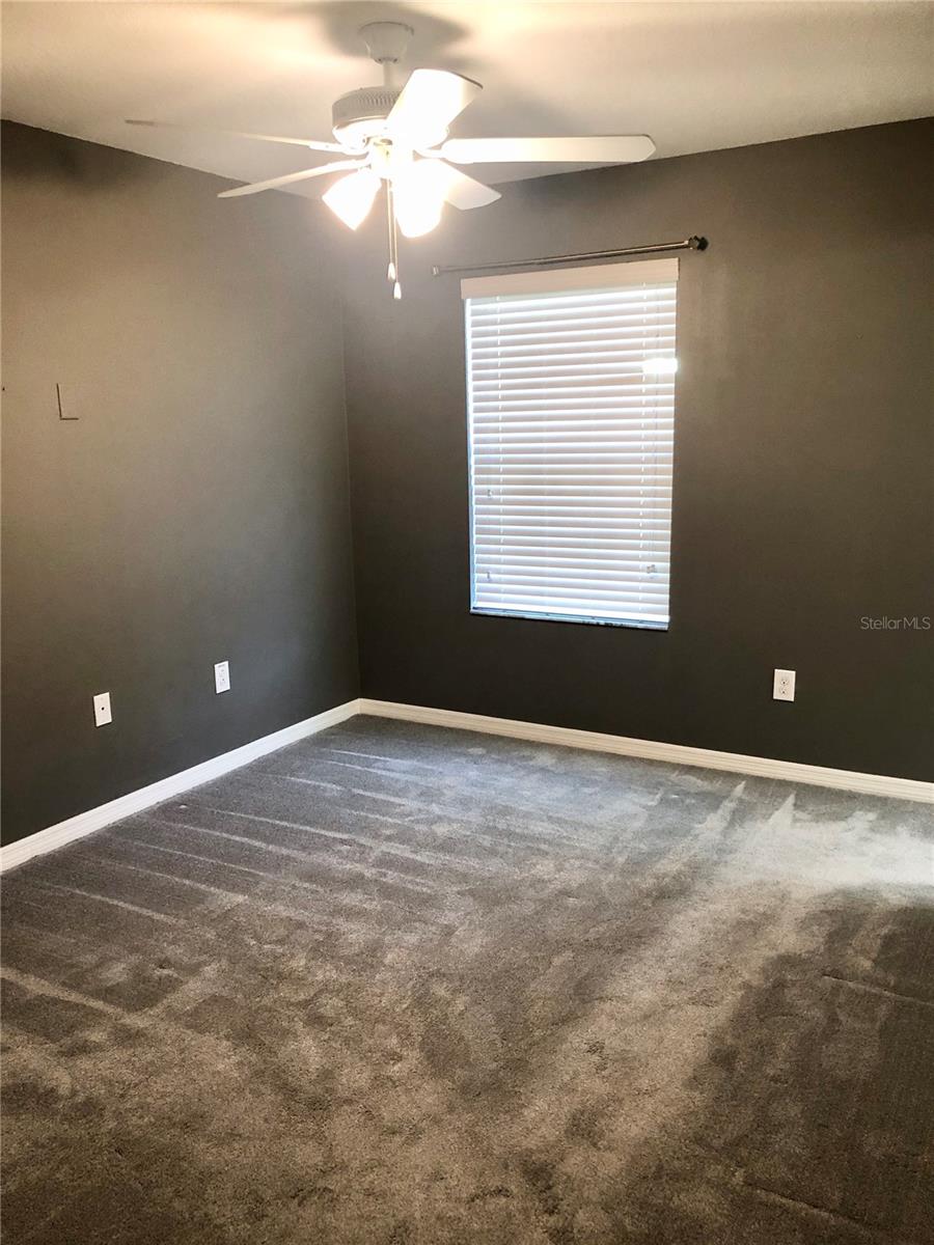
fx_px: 1007
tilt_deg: -12.0
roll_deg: +1.2
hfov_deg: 49.7
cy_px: 622
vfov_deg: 63.4
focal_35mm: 28
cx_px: 467
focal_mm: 3.99
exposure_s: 1/15
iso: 50
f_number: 1.8
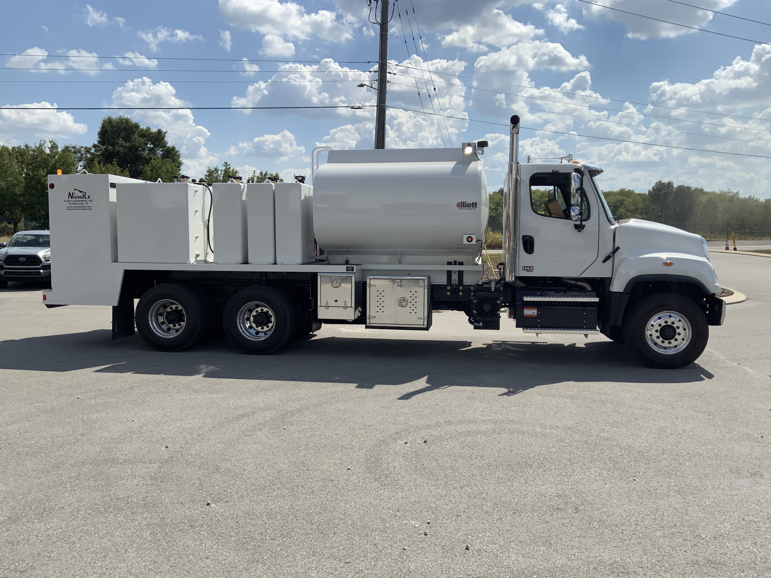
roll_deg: -1.2
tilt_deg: -5.0
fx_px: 646
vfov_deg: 48.2
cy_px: 289
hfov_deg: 61.7
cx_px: 386
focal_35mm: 29
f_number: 1.8
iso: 20
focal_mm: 3
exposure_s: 1/3534
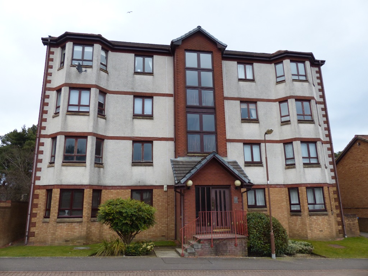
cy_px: 138
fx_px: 266
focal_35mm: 25
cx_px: 184
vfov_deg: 54.9
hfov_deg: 69.4
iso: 100
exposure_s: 1/160
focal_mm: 4.5
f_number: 4
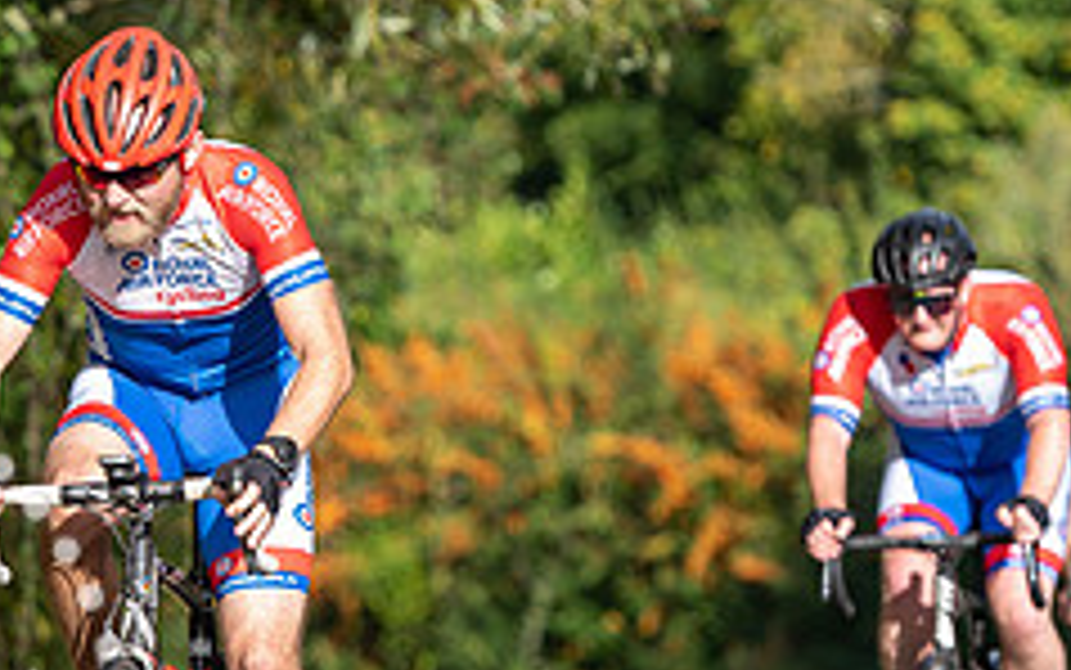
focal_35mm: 540
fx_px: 15769
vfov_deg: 2.4
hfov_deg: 3.9
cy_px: 368
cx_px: 148
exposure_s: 1/1000
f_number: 4
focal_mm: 170
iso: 200
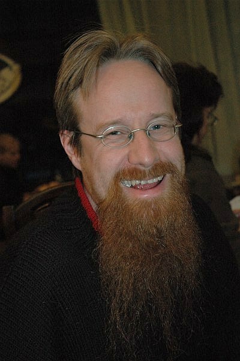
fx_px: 722
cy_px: 180
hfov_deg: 18.9
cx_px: 120
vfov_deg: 28.1
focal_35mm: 72
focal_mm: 48
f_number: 5
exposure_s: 1/60
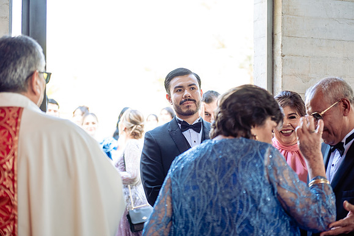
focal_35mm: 70
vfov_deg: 19.4
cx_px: 177
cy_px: 118
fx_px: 692
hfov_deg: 28.7
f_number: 3.5
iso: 640
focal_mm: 70
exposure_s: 1/200
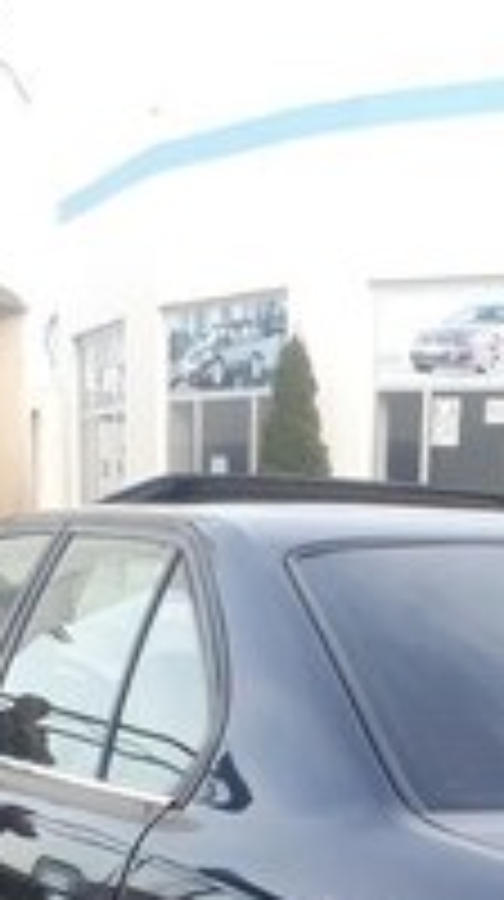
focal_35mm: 73
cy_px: 1076
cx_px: 382
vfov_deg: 26.0
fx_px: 1740
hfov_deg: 16.4
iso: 64
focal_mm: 3.6
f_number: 1.9
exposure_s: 1/100
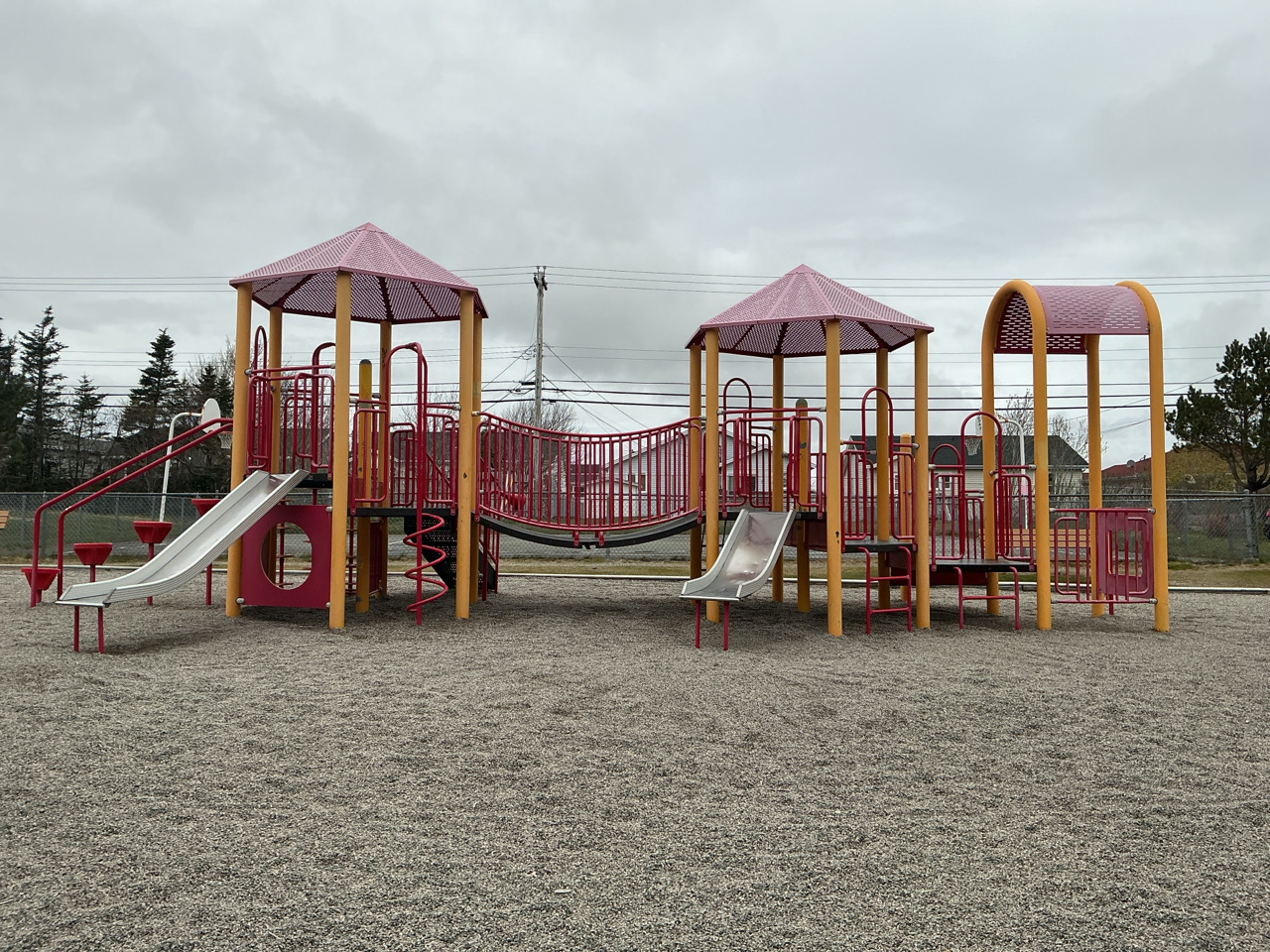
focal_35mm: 29
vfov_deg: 48.2
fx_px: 1064
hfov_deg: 61.7
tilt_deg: +3.6
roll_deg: +0.3
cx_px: 635
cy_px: 476
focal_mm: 3
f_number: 1.8
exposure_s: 1/2801
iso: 25
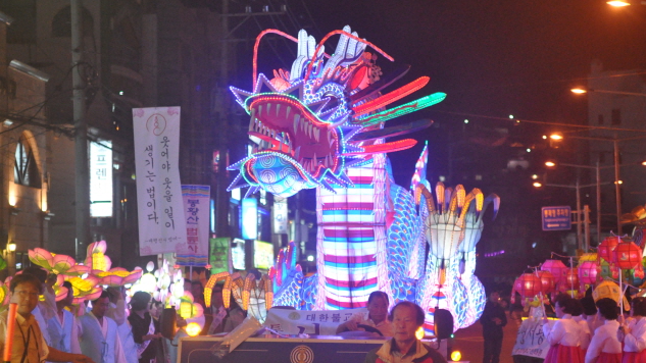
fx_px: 1901
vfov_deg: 10.9
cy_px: 148
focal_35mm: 111
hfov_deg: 19.3
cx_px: 322
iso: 3200
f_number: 3.2
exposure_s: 1/250
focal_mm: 70
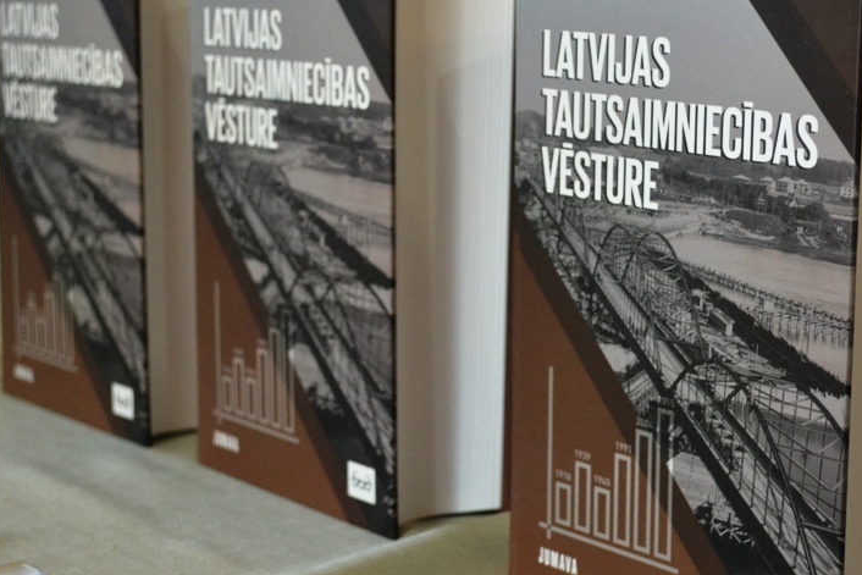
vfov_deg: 18.4
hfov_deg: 27.3
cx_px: 524
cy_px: 280
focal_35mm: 74
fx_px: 1772
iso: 1600
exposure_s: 1/15
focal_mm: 34
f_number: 5
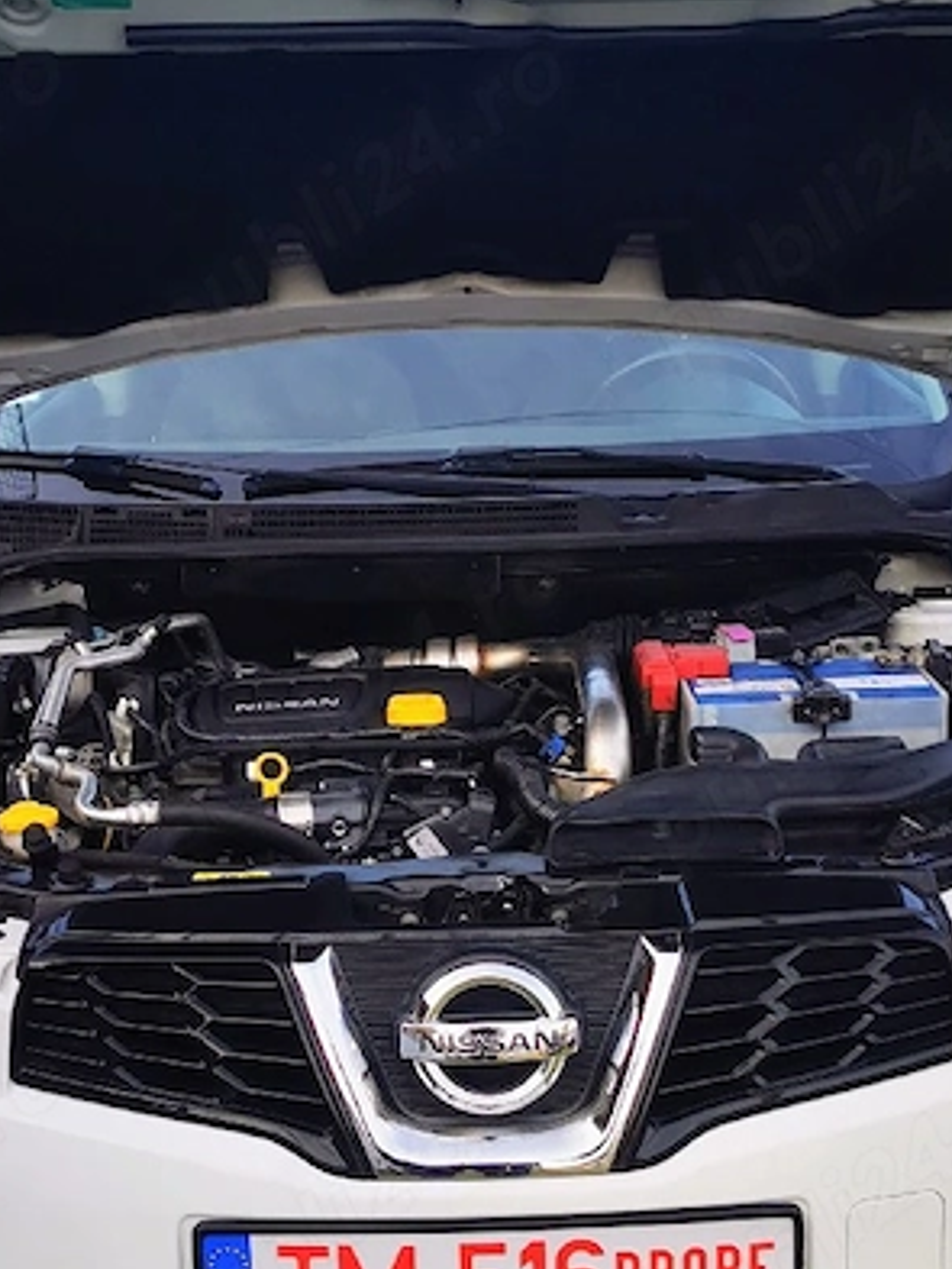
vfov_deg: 34.8
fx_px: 2016
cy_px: 781
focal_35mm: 55
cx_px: 484
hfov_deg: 26.6
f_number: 1.6
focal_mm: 5.56
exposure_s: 1/833
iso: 50
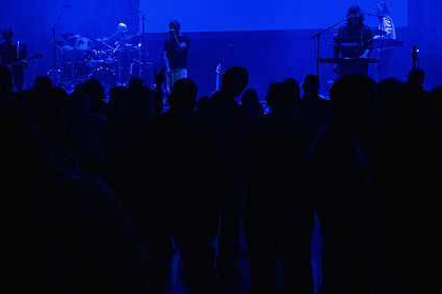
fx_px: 1190
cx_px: 201
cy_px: 135
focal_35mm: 97
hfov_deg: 21.0
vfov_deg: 14.1
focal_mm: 70
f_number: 4
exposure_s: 1/200
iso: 5000
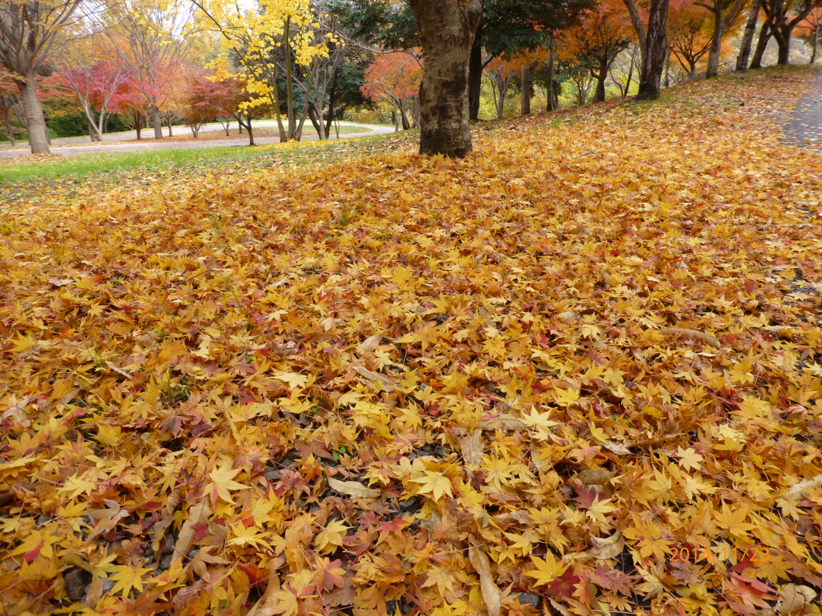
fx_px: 570
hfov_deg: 71.6
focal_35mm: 24
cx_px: 411
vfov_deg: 56.8
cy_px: 308
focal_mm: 4.3
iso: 100
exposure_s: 1/125
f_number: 3.5
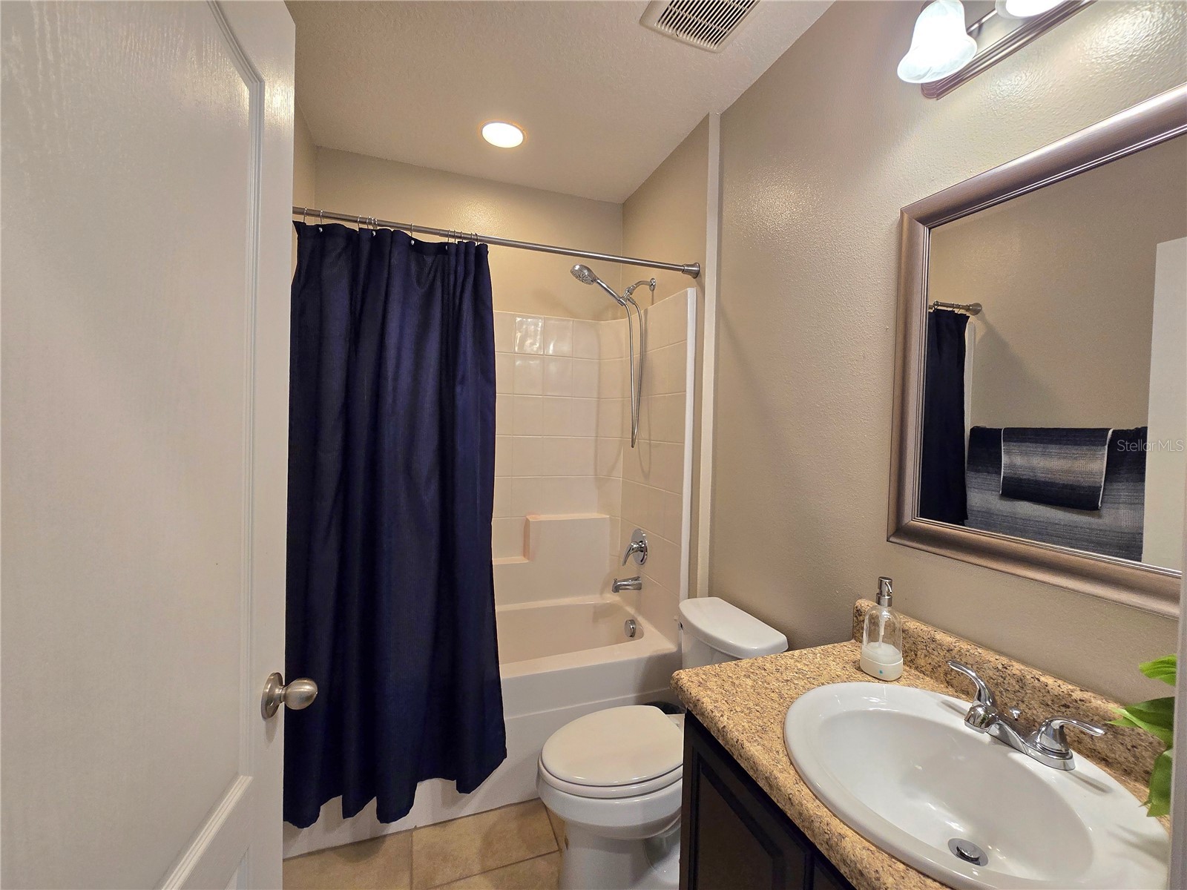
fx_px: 446
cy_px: 445
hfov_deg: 106.2
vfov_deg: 89.9
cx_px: 594
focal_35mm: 13
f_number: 2.2
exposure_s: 1/60.2
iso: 160
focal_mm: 2.2
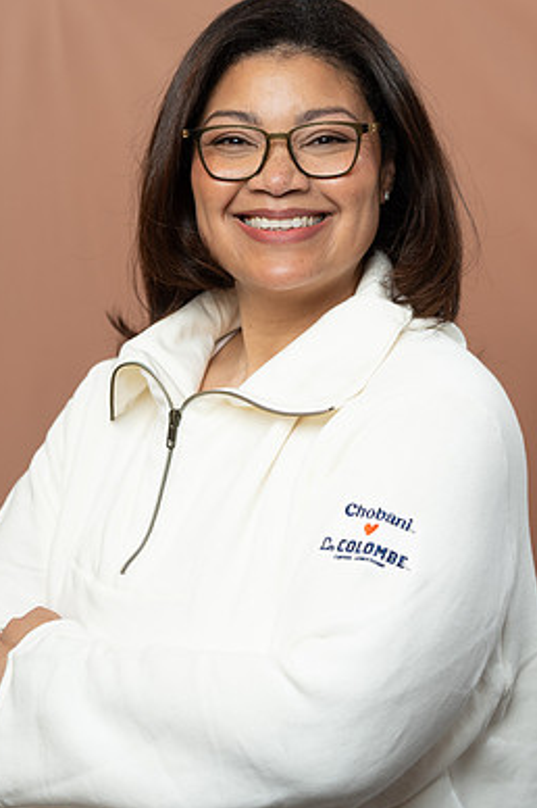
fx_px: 2421
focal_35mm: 108
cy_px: 346
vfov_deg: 18.9
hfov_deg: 12.7
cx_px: 283
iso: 320
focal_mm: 93
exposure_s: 1/160
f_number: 4
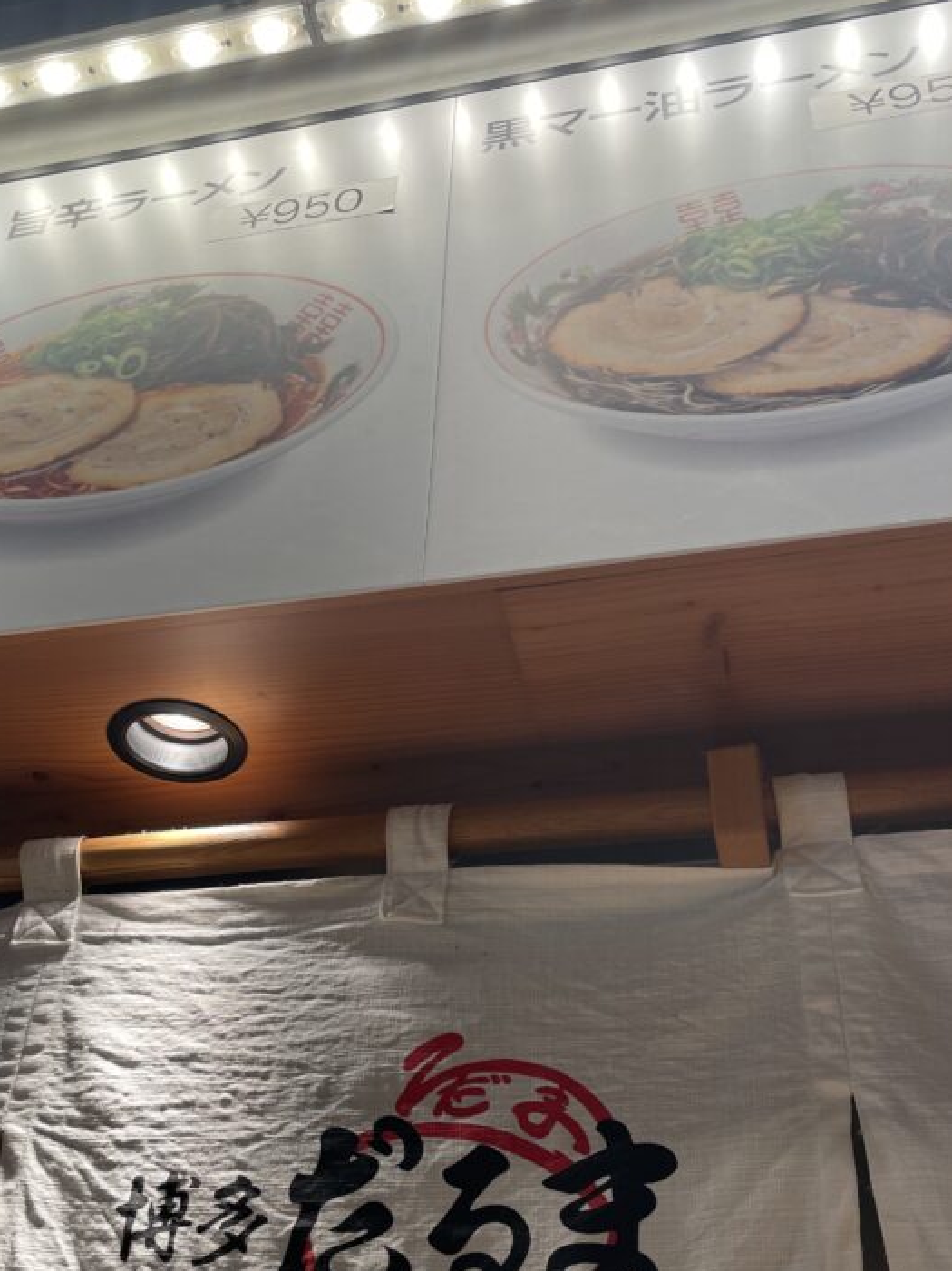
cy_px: 729
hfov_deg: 37.6
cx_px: 426
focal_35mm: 38
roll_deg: -2.8
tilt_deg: +37.6
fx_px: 1395
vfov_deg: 48.8
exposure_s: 1/100
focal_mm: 4.2
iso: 32
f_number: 1.6
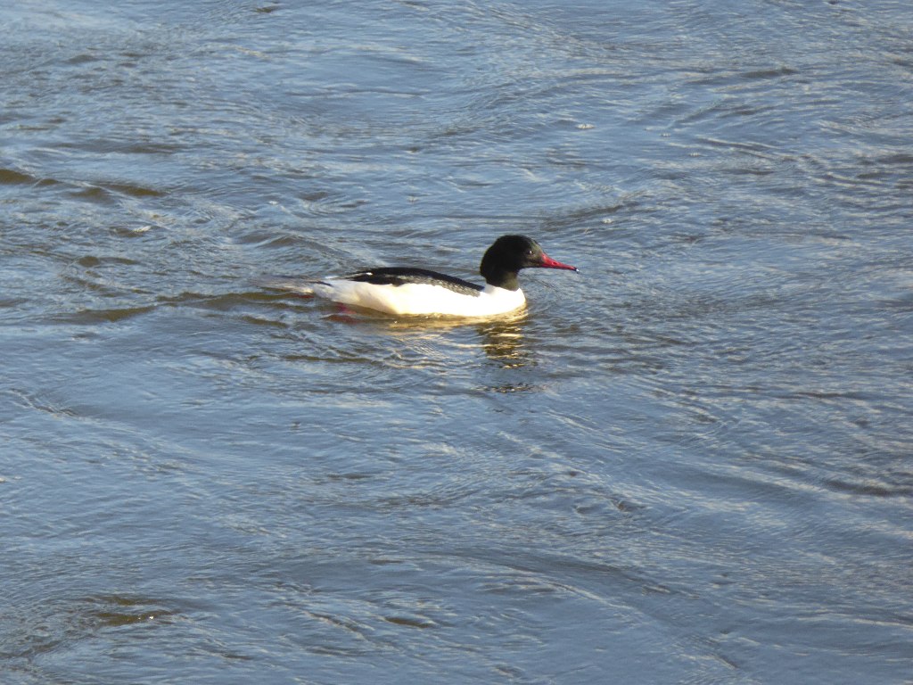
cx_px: 456
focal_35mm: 817
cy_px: 342
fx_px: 21548
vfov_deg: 1.8
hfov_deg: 2.4
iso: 160
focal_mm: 129
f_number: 6.4
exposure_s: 1/125
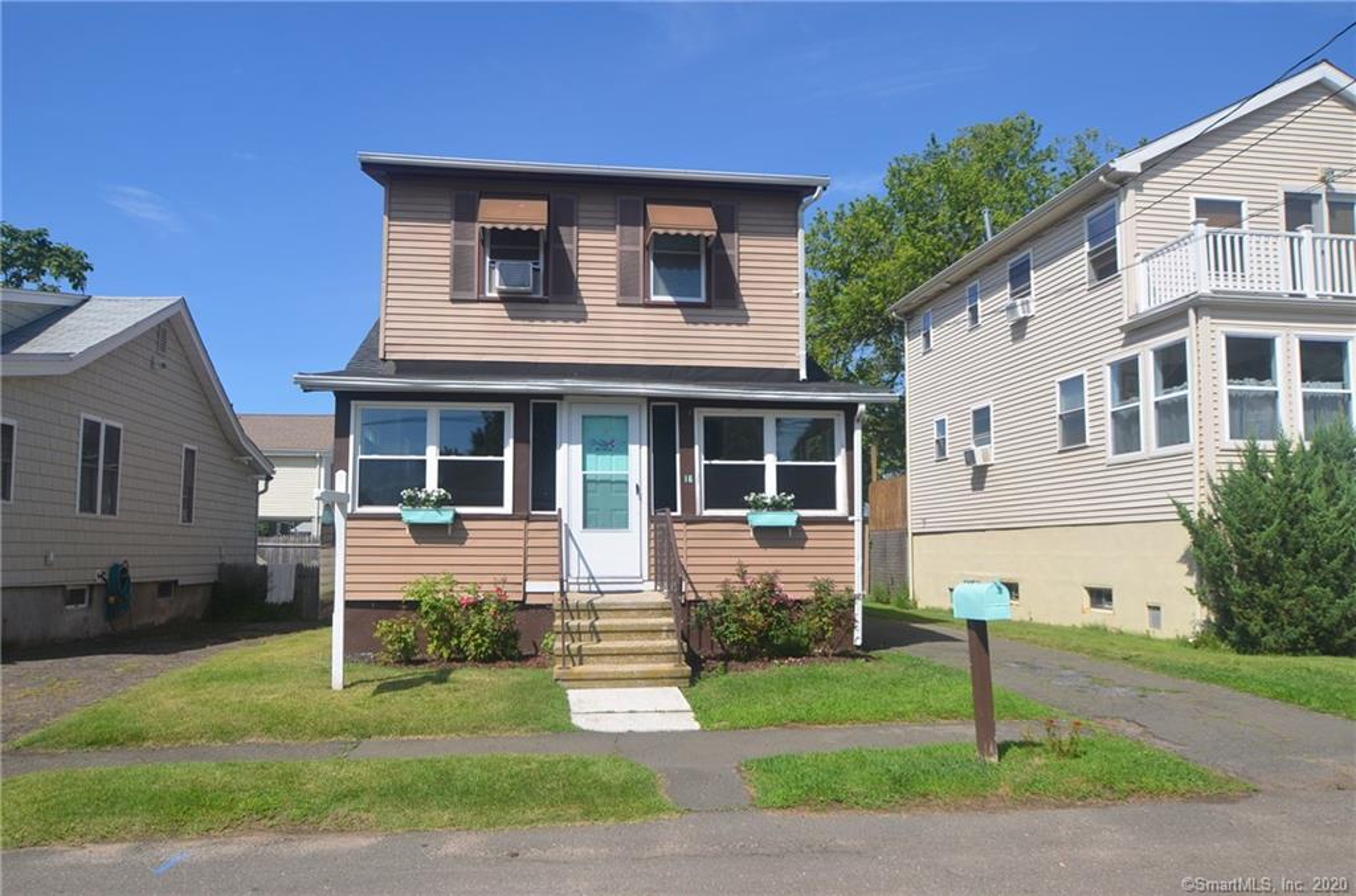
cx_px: 678
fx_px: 1014
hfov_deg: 67.5
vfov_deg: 47.7
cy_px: 448
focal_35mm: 27
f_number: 8
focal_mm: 18
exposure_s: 1/250
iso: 100
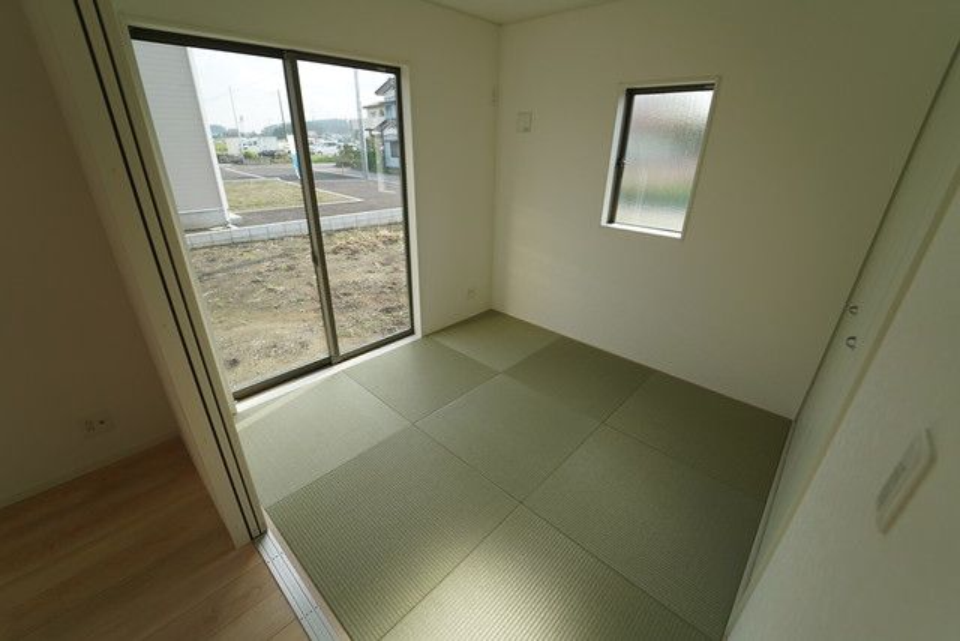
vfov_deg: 81.2
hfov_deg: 104.2
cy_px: 320
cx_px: 480
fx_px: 373
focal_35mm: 14
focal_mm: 14
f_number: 4.5
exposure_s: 1/200
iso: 100
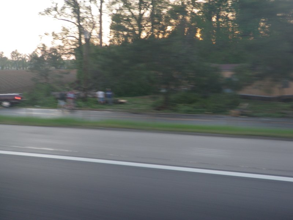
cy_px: 110
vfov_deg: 34.3
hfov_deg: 44.8
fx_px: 356
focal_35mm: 42
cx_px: 146
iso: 80
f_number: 4.3
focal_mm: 7.57
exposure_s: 1/40
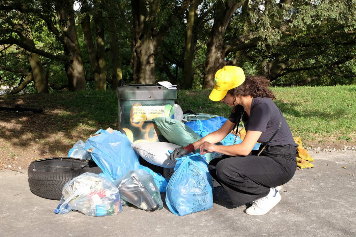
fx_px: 485
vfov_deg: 27.5
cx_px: 178
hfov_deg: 40.3
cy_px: 118
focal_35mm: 49
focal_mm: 32.5
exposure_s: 1/180
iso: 400
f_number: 8
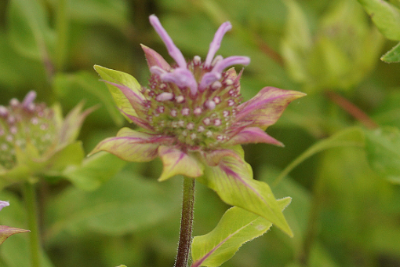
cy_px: 311
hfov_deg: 5.8
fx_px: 3922
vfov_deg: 3.9
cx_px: -26
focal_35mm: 353
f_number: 6.3
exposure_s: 1/160
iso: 320
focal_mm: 100
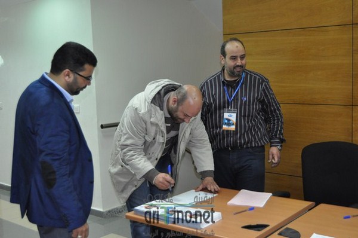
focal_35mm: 46
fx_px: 462
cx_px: 179
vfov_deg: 28.8
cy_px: 119
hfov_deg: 42.4
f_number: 4.2
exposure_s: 1/60
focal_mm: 31
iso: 800
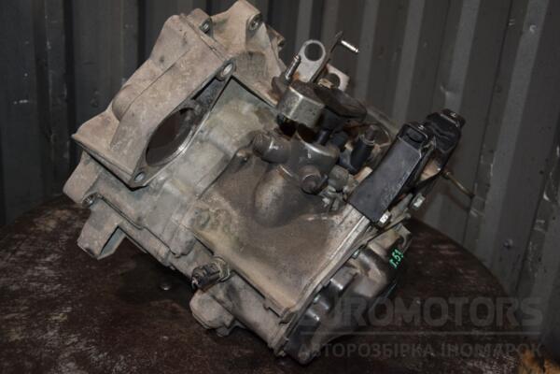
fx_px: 747
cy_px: 187
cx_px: 280
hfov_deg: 41.1
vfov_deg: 28.1
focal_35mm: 48
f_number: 5
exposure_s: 1/60
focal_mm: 32
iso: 800
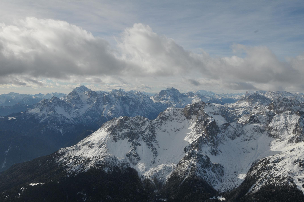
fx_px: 304
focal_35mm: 36
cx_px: 152
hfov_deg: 53.2
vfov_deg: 36.8
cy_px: 101
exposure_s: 1/800
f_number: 14
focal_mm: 24
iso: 400
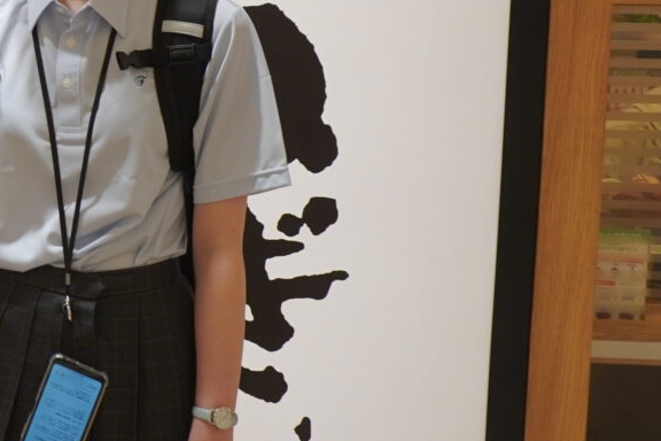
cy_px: 17
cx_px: -192
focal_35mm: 75
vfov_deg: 17.8
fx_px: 1377
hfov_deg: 23.8
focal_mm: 16
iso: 250
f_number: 4
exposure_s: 1/160
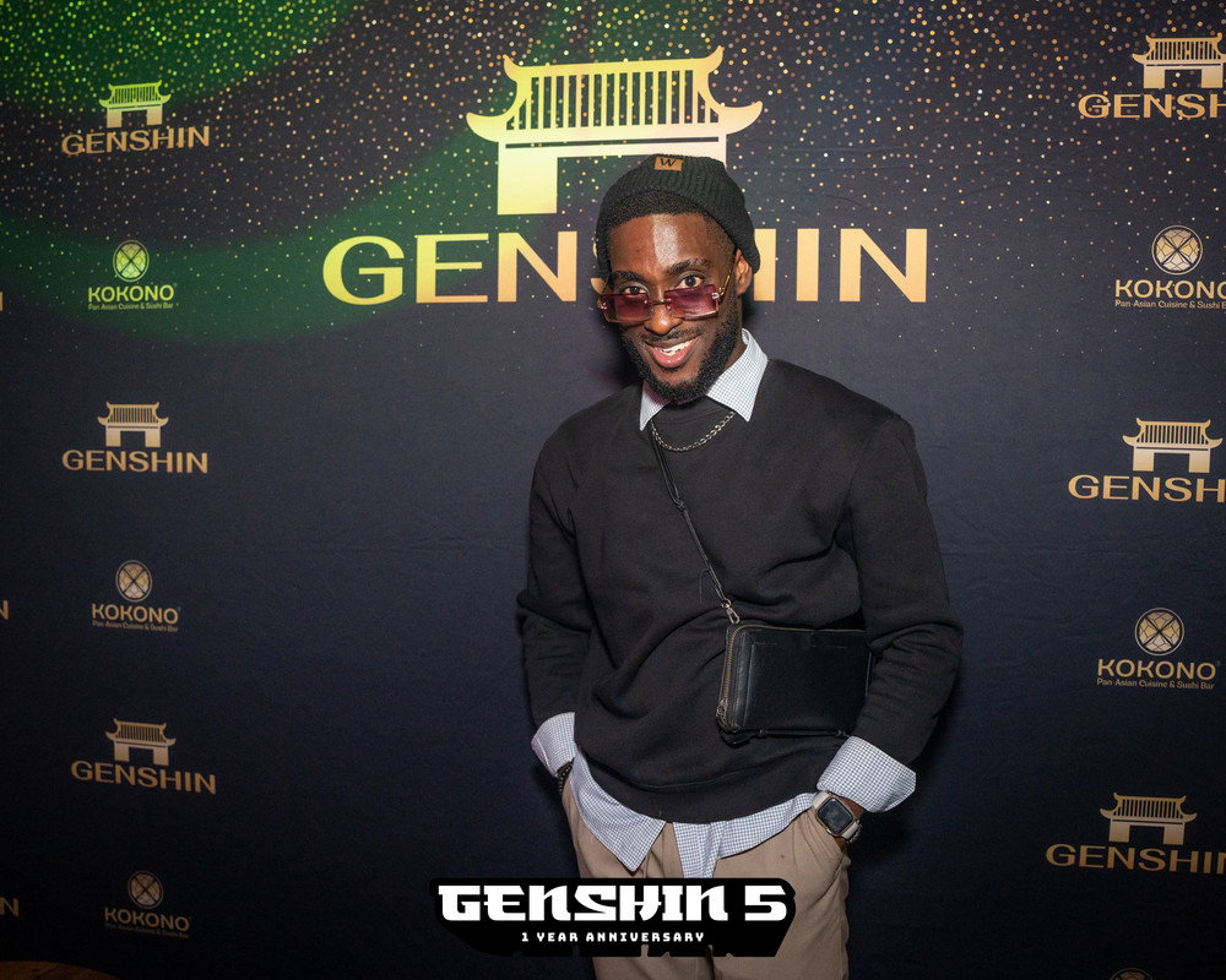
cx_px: 660
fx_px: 1101
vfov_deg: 48.0
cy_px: 498
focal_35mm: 30
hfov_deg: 58.1
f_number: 2.8
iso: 1250
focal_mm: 24
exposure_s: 1/125
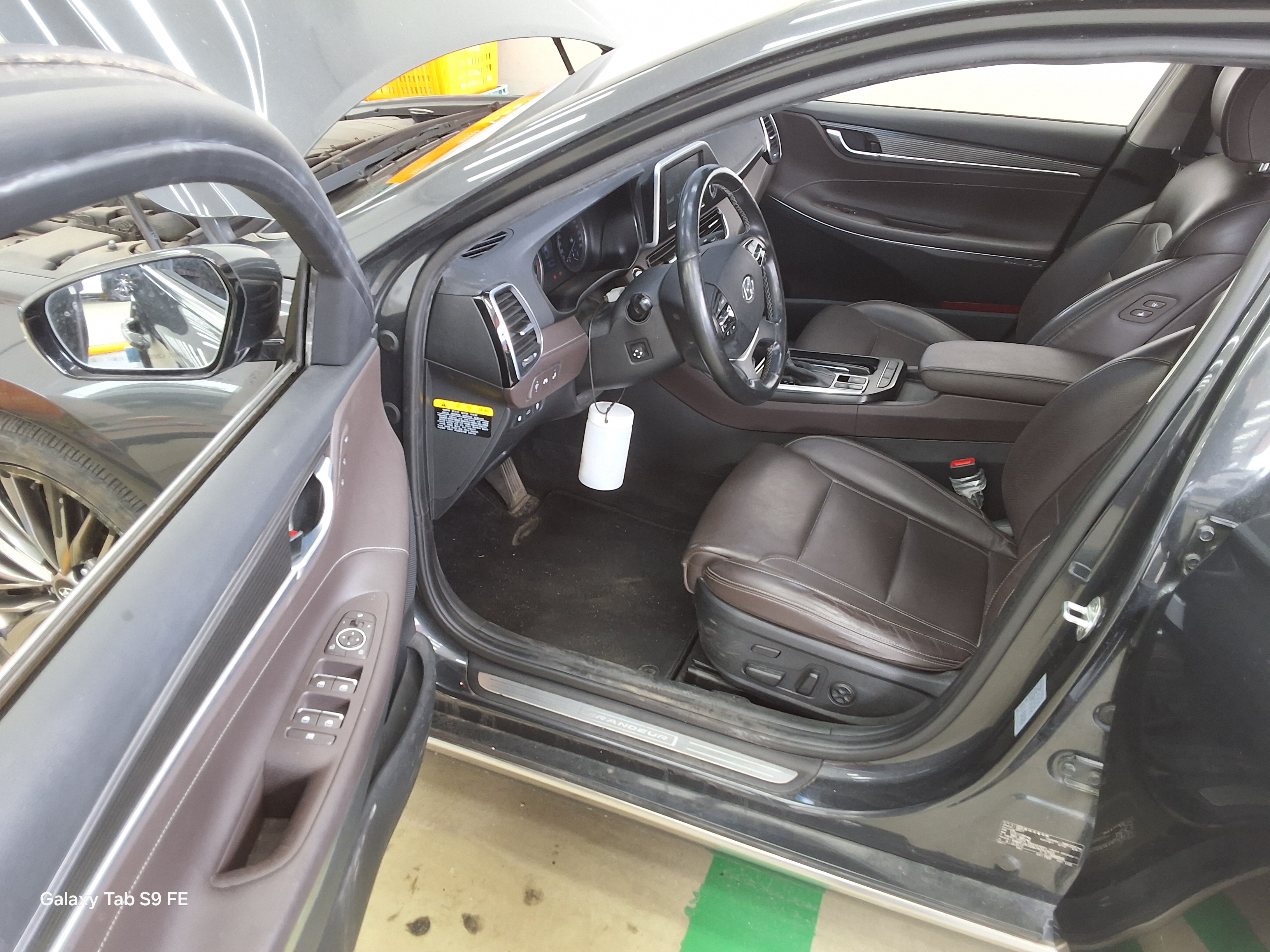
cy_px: 476
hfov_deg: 63.4
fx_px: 1027
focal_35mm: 28
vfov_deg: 49.7
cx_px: 635
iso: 80
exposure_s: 1/40
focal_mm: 2.91
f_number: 1.9
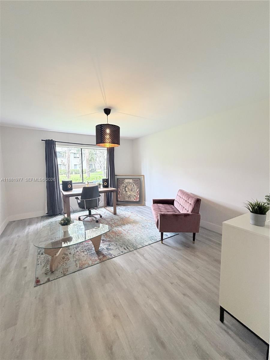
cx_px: 135
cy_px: 180
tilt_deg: -5.2
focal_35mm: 14
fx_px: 146
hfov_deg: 85.7
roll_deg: +0.8
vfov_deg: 102.1
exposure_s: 1/60
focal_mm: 2.22
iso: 250
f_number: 2.2
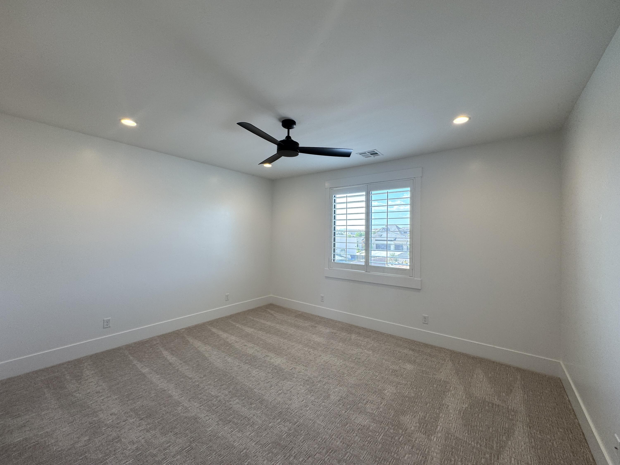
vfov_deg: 85.7
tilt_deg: +0.9
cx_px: 310
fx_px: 251
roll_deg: -0.3
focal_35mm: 14
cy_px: 232
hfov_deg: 102.1
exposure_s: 1/120
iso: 64
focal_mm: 2.22
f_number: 2.2
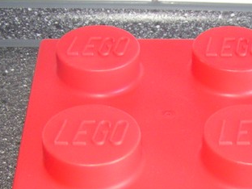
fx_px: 568
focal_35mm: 78
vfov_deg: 18.6
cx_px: 162
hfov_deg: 24.9
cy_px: 166
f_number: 2.8
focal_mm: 5.8
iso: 200
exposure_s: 1/40
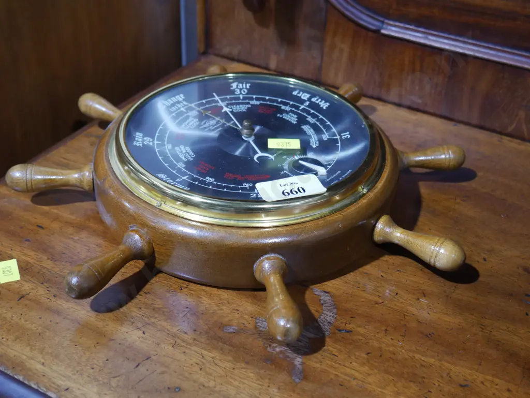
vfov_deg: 30.3
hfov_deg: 39.6
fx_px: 735
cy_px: 199
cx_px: 265
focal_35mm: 48
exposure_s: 1/60
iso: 1000
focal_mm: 24
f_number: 5.2
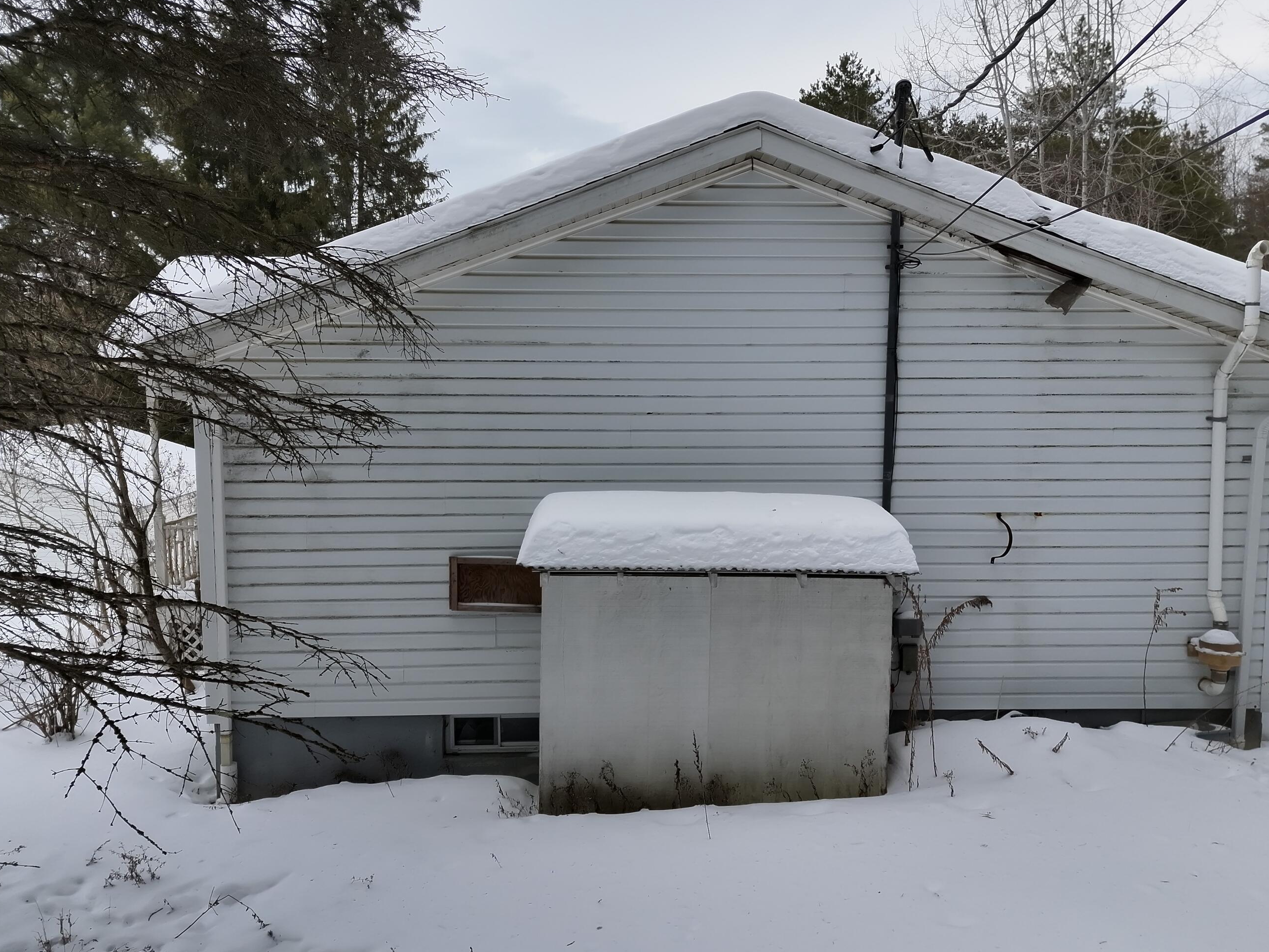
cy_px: 477
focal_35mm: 28
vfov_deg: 49.8
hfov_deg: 63.4
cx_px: 656
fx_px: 1027
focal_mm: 6.72
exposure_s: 1/1500
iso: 160
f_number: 1.7
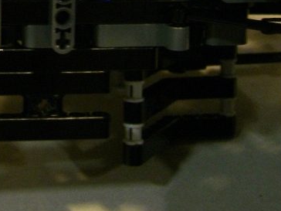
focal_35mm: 107
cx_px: -46
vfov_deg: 13.3
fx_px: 869
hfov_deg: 17.6
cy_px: -69
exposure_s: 1/8
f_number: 2.8
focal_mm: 7.9
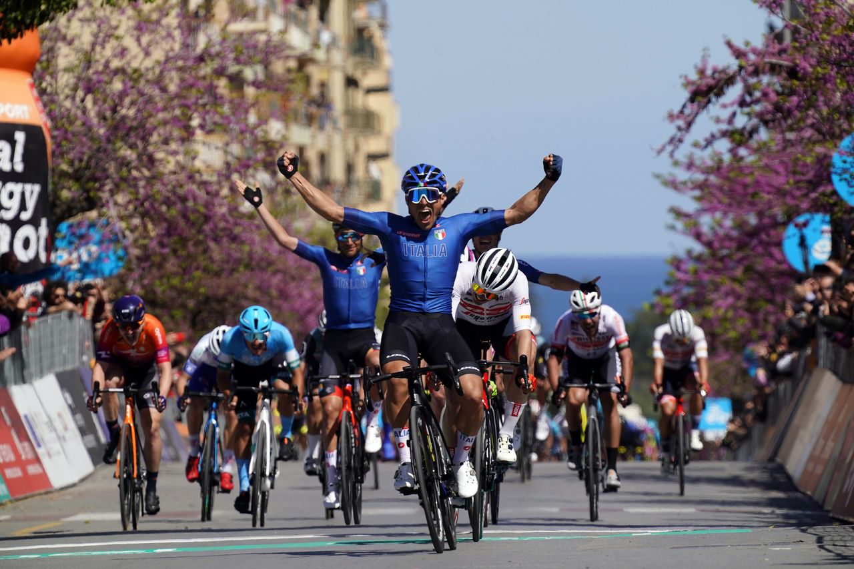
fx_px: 9487
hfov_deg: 5.2
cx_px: 427
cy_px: 284
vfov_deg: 3.4
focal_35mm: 400
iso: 500
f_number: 8
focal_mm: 400
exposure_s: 1/2000
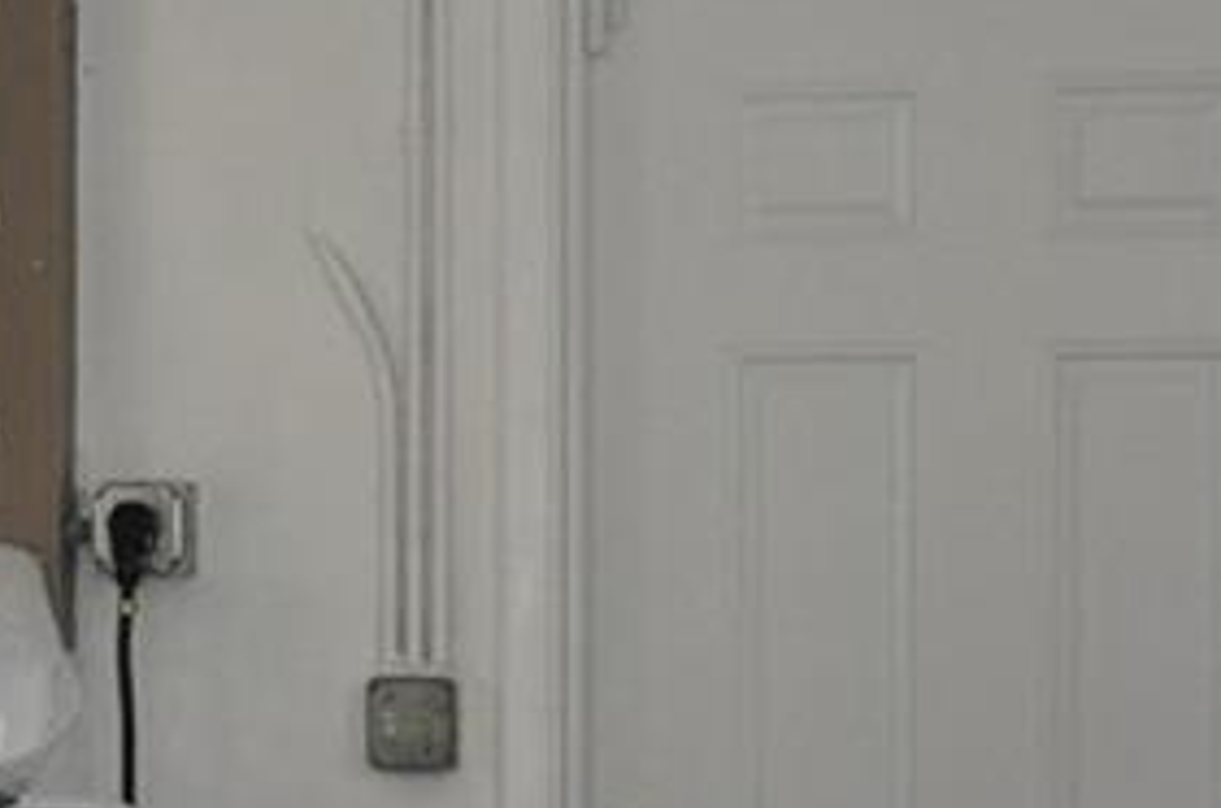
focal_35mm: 154
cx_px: -56
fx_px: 5211
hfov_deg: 13.2
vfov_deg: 8.9
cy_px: 517
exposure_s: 1/80
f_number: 3.5
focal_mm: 18
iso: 800
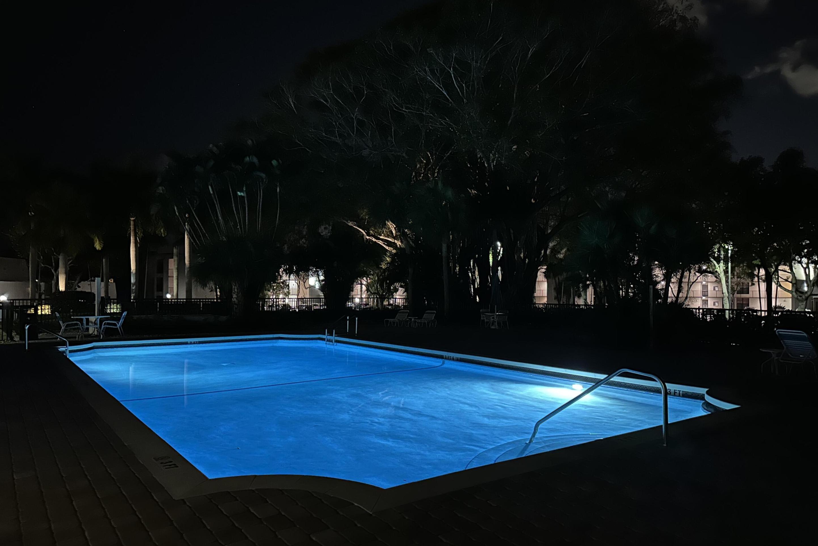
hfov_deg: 71.5
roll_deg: -0.3
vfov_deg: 51.3
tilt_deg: +0.1
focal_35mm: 25
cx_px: 409
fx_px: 568
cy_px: 287
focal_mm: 6.86
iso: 1250
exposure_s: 1/15
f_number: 1.78
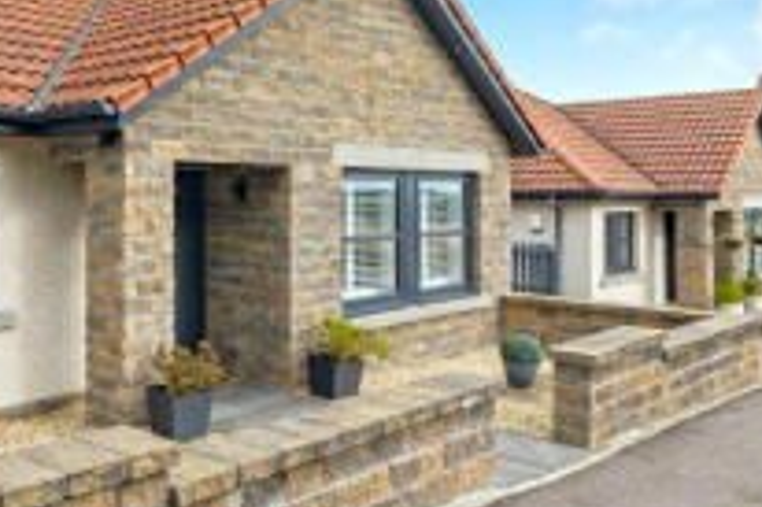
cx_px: 202
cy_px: 202
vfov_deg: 43.3
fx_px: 634
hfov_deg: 59.1
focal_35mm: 30
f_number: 8
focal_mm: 8.4
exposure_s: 1/300
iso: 320
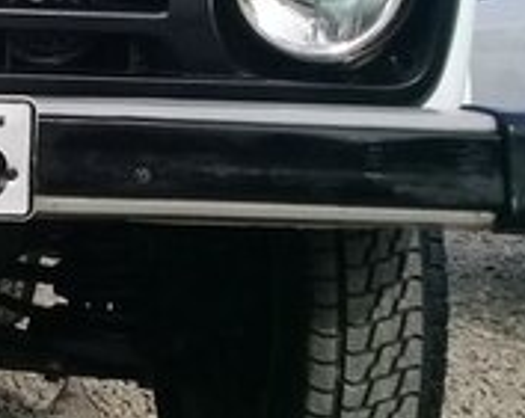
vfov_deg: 13.4
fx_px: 1753
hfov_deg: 15.1
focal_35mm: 113
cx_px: -368
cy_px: 16
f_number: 2.2
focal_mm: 3.3
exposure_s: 1/747
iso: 50
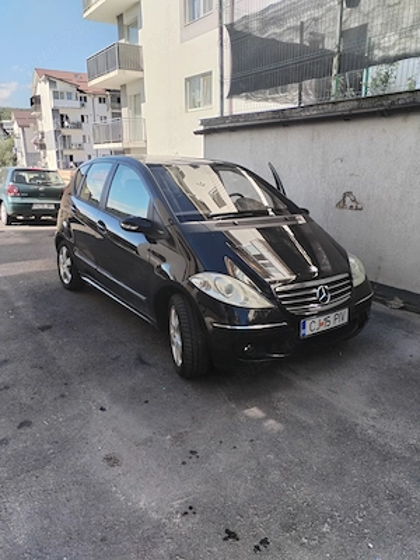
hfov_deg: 53.1
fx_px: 421
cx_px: 210
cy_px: 280
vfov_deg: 67.3
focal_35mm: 26
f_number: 1.8
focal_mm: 4.75
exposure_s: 1/689
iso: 100
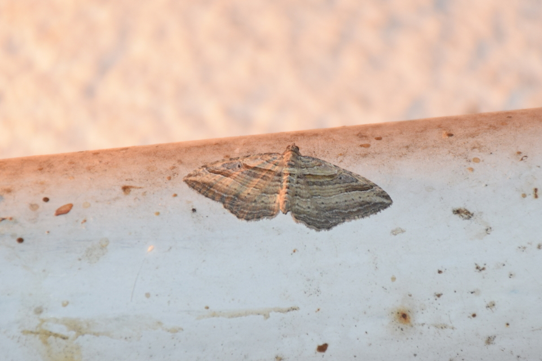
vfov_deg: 6.5
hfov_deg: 9.8
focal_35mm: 210
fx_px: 3160
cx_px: 271
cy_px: 180
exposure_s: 1/60
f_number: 7.1
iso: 320
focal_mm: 140
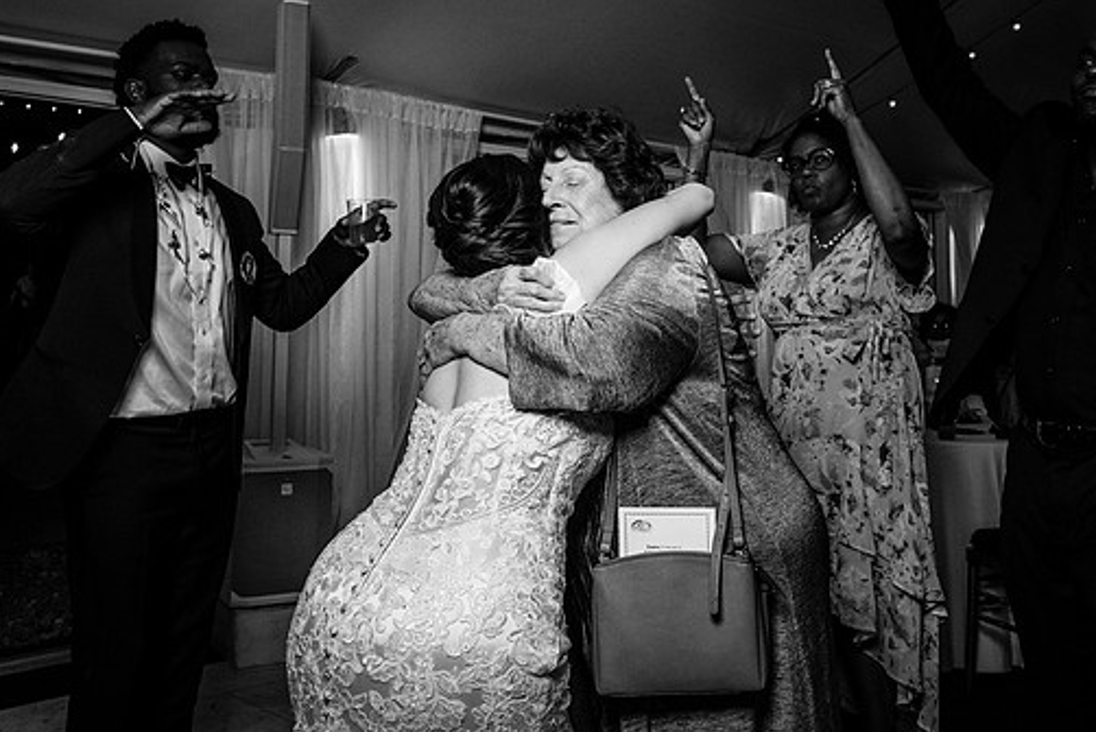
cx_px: 577
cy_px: 229
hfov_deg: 49.5
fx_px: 1188
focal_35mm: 39
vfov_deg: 33.8
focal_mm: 28
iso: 2000
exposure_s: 1/200
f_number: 5.6
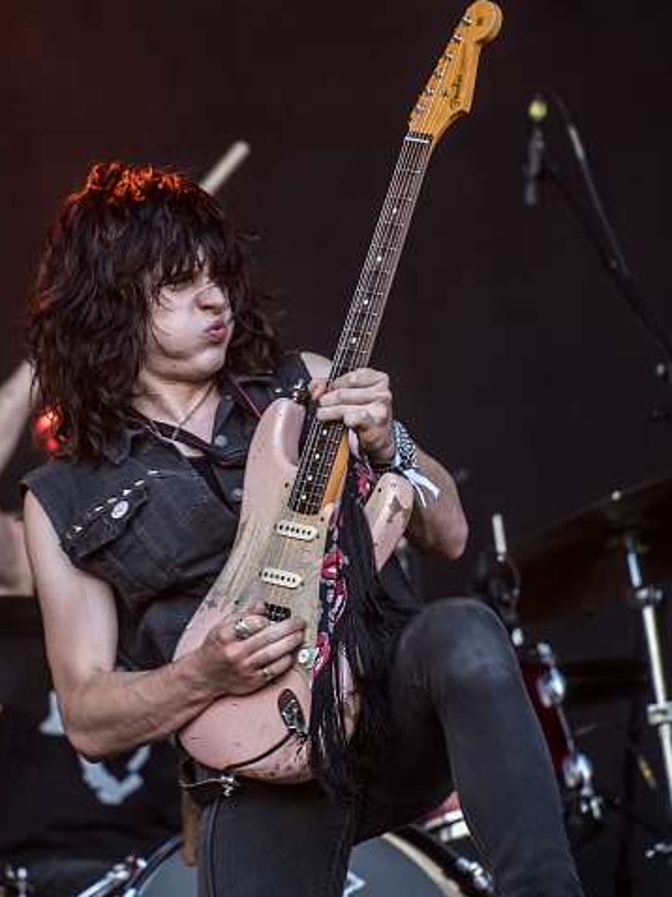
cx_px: 206
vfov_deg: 4.7
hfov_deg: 3.5
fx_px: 10977
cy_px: 448
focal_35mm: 424
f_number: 2.8
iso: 100
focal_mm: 195
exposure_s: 1/100
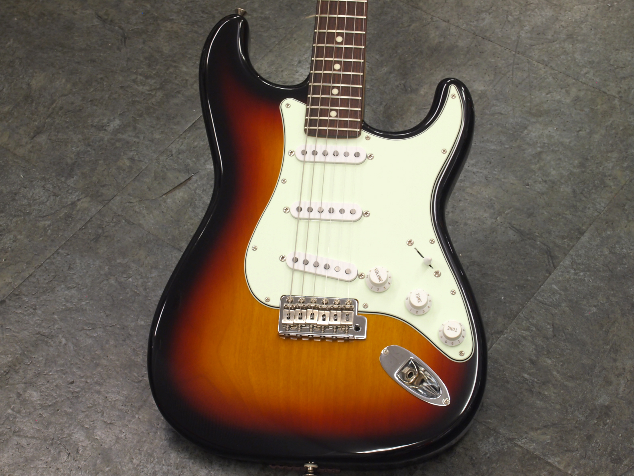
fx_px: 1557
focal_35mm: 85
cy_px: 240
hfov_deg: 23.0
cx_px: 319
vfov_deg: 17.4
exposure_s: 1/5
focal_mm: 42
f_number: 10
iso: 200
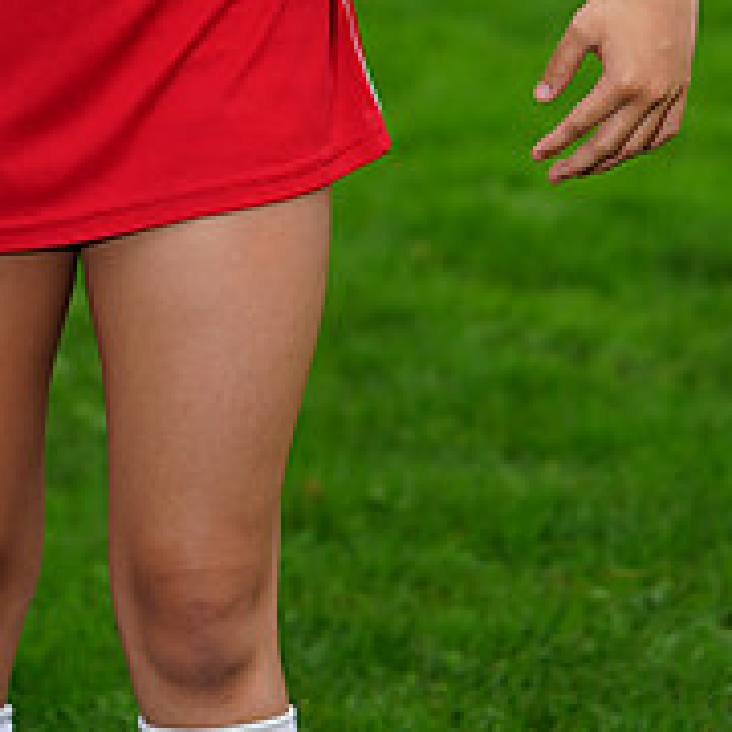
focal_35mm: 385
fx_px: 9211
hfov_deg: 4.5
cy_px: -403
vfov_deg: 4.5
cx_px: 61
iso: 200
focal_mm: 141
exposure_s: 1/200
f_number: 5
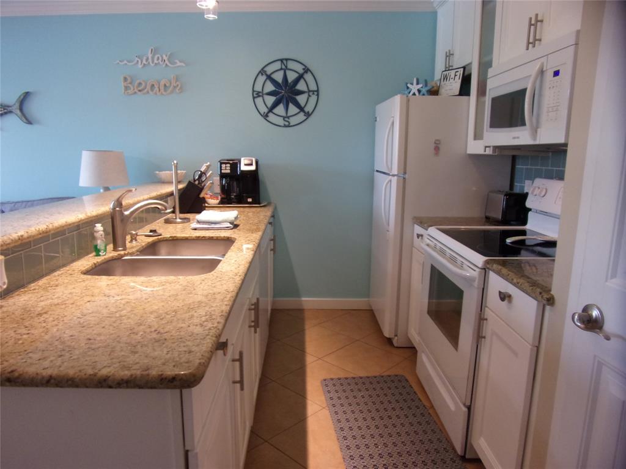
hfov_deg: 71.6
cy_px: 234
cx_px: 313
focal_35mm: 24
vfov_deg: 56.8
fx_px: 434
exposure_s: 1/34
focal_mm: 4.3
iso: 136
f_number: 3.3
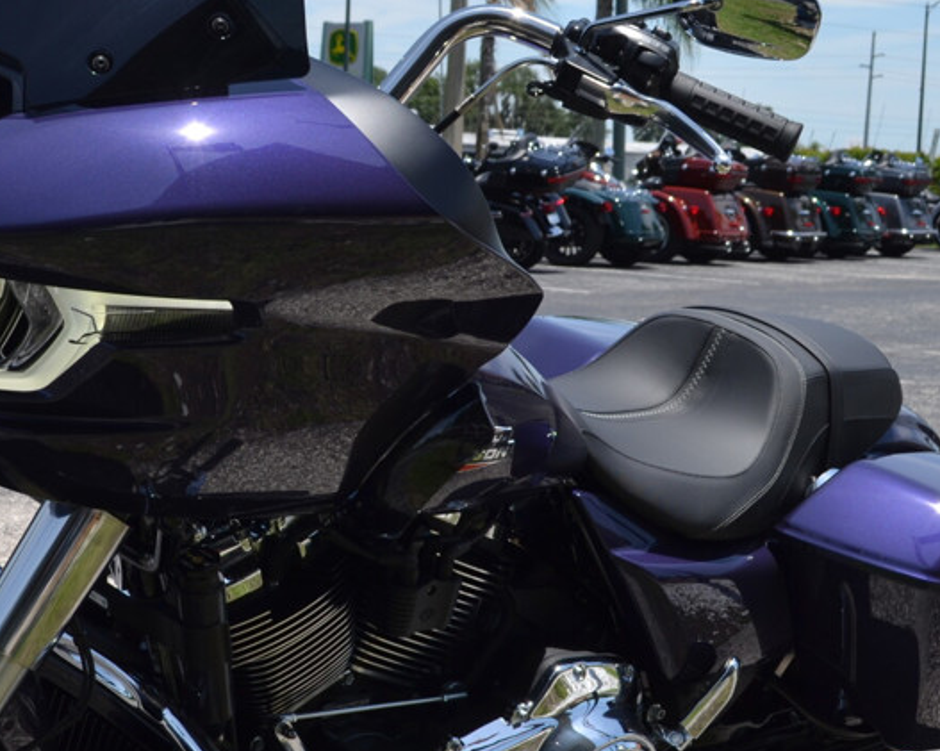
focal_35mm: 77
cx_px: 230
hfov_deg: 24.5
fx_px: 2141
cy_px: 471
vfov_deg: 19.9
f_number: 7.1
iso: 100
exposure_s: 1/250
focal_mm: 24
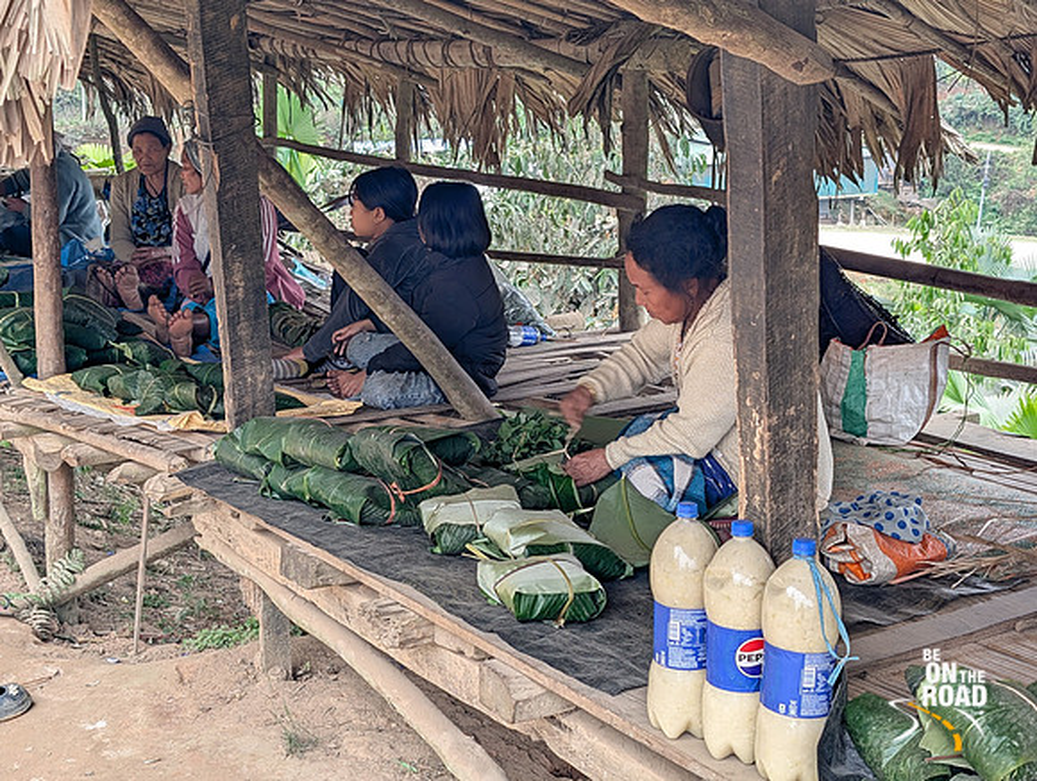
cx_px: 518
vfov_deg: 29.8
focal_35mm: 49
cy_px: 390
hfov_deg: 38.8
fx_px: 1470
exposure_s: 1/55.2
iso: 18
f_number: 1.68
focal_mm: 6.9
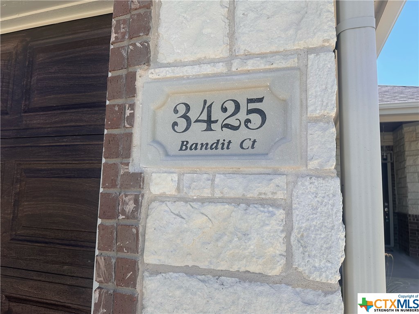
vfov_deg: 56.8
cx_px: 210
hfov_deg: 71.6
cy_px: 157
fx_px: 291
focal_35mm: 24
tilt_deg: +7.5
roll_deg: -1.5
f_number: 1.78
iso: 80
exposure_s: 1/2660
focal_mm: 6.86
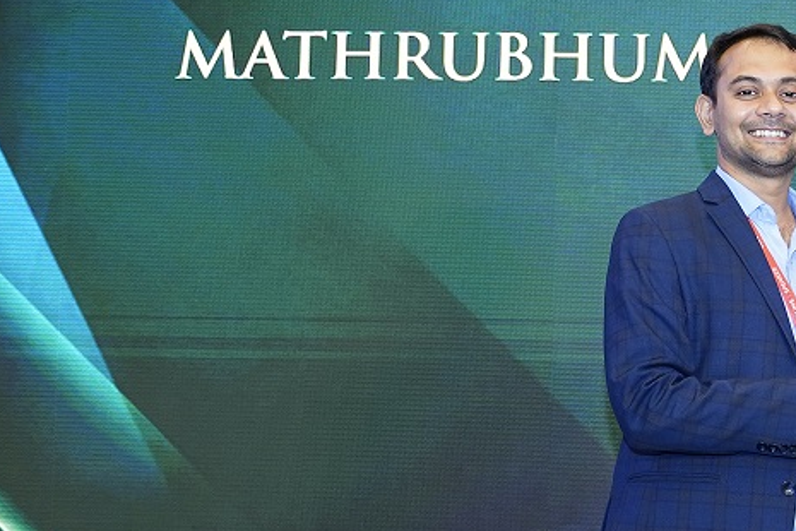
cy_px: 397
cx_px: 904
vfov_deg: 12.1
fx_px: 2498
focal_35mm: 113
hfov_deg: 17.4
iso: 800
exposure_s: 1/100
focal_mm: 35
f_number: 2.8
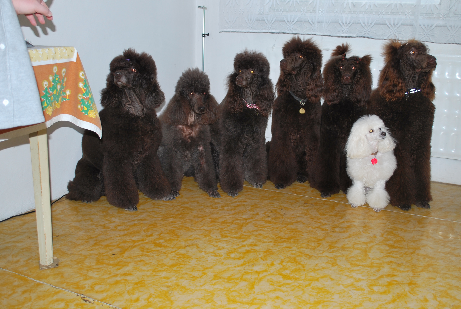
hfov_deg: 48.3
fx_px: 513
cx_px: 246
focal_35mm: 40
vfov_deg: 33.5
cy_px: 141
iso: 200
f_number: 4.2
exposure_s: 1/60
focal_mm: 24
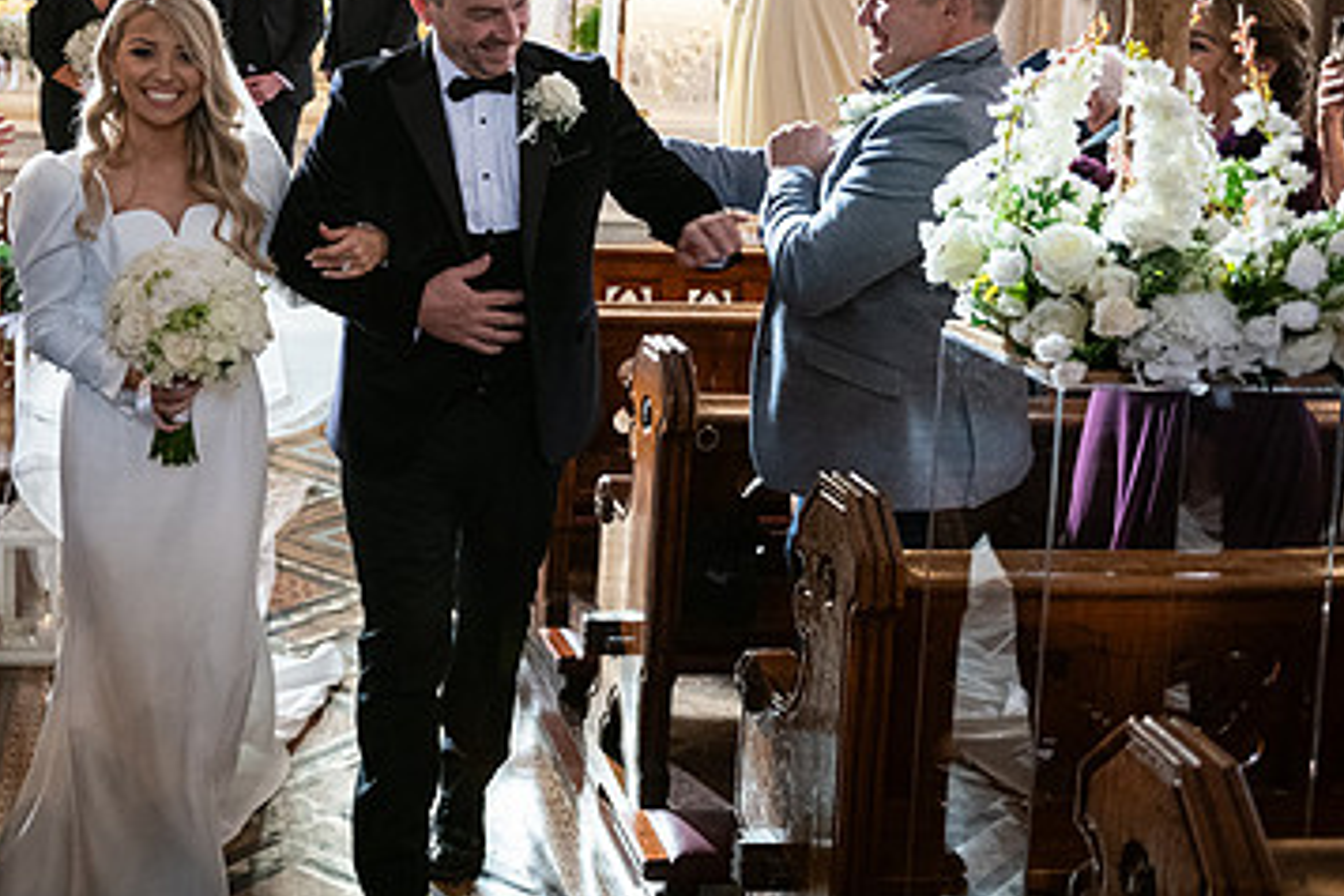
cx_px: 282
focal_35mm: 52
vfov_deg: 25.6
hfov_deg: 37.0
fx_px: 1941
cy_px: 186
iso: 1600
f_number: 3.5
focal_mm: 32
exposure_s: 1/160
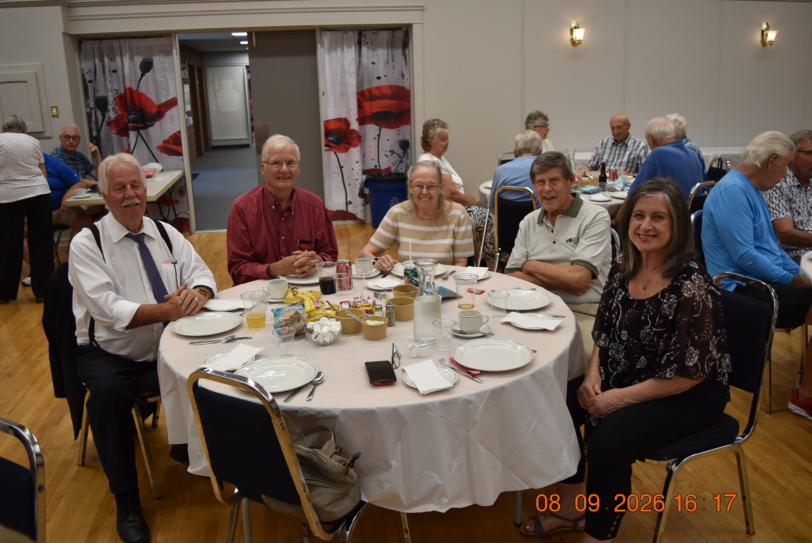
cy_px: 272
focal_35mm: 30
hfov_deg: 61.9
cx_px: 406
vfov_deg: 43.7
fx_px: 677
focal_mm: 20
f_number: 4
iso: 400
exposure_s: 1/60
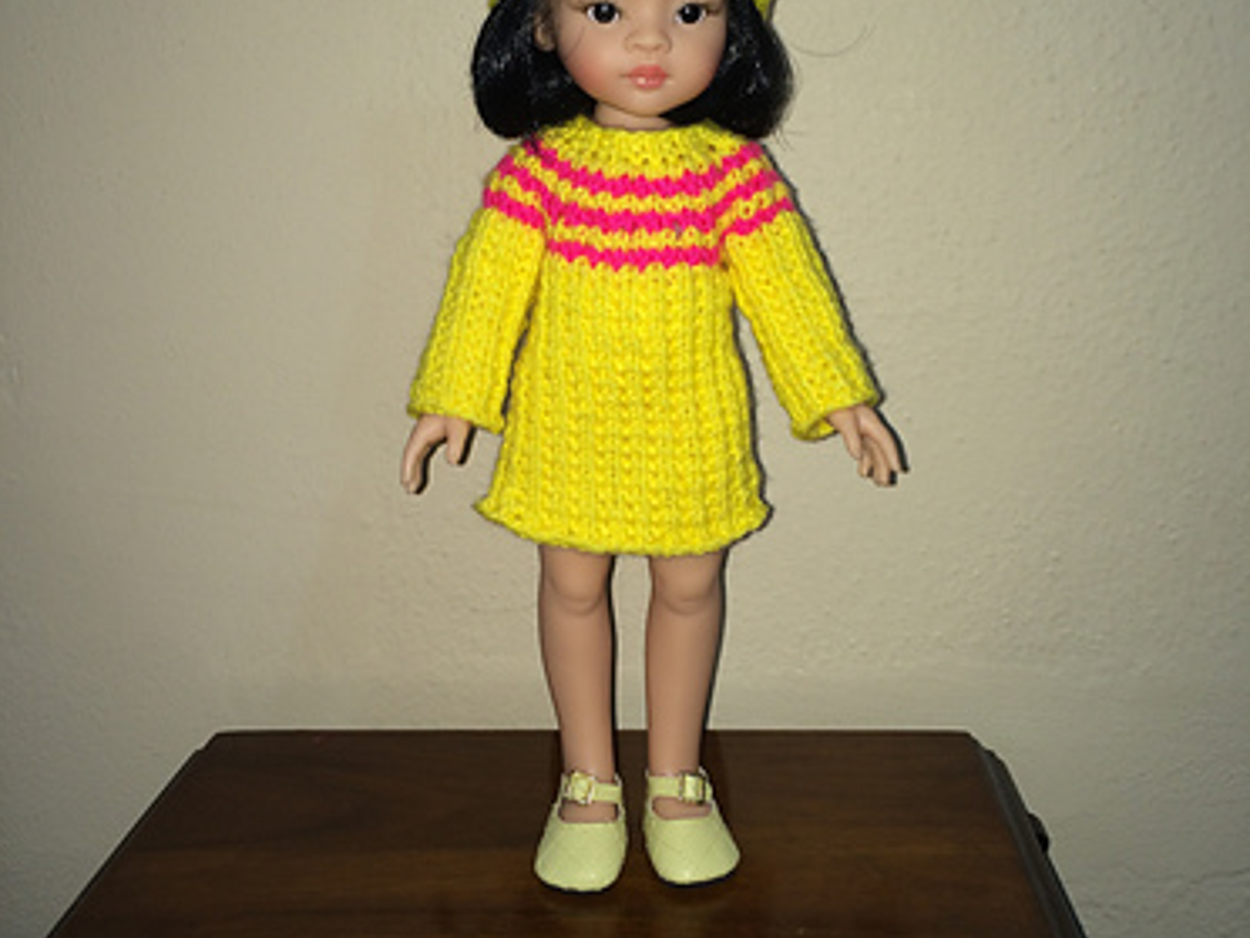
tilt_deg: -9.3
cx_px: 627
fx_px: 1408
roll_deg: +2.9
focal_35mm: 39
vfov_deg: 36.6
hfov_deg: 47.9
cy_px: 363
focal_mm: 4.15
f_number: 2.2
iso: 32
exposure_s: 1/39
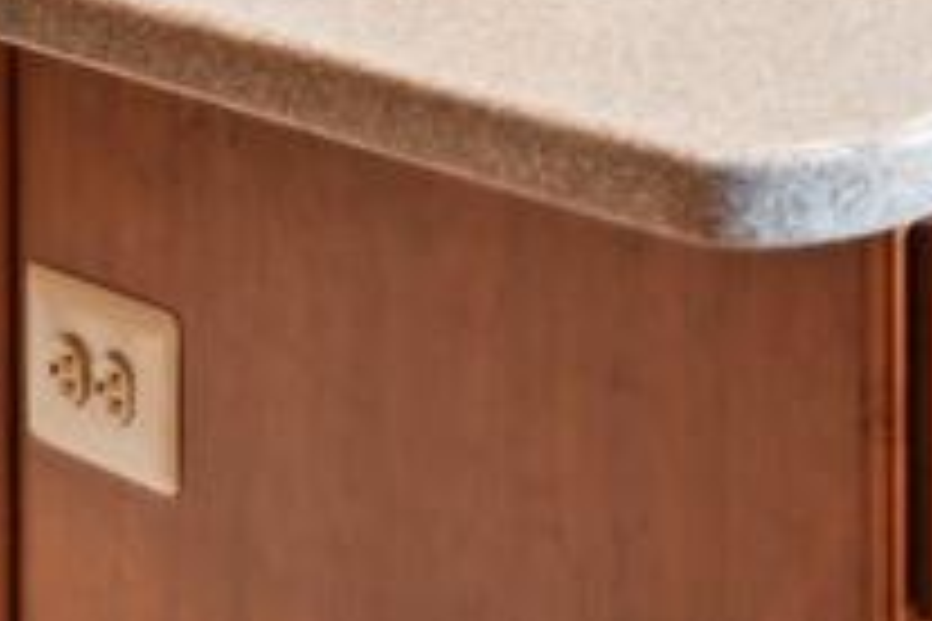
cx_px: 1477
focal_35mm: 79
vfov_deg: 12.9
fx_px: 2045
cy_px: -907
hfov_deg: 20.9
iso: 400
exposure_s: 1/10
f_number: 8
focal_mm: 16
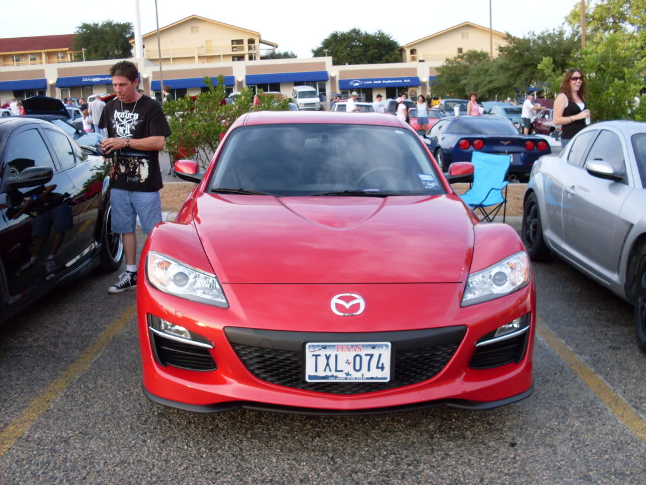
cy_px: 242
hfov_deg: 49.0
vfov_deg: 37.7
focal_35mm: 38
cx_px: 323
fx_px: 709
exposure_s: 1/90
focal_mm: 6.3
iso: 100
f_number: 2.8
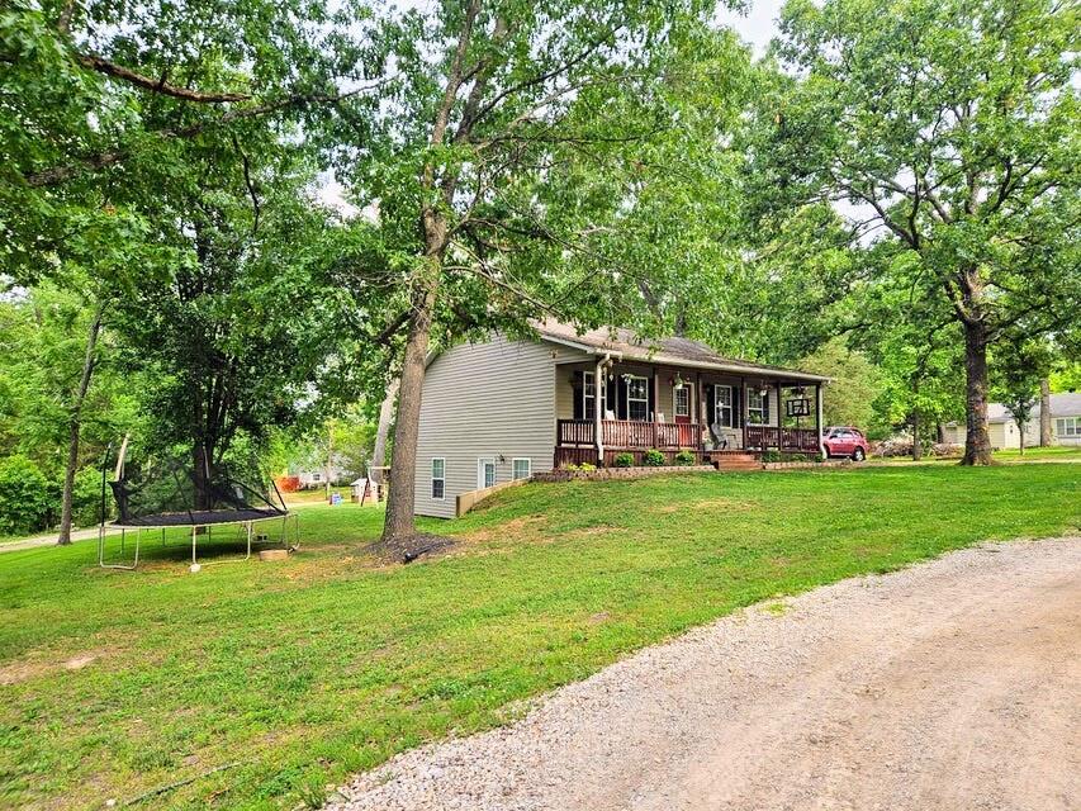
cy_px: 406
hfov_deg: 73.9
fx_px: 718
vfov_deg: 58.9
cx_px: 540
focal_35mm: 23
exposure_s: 1/437
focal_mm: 5.4
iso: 25
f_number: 1.8
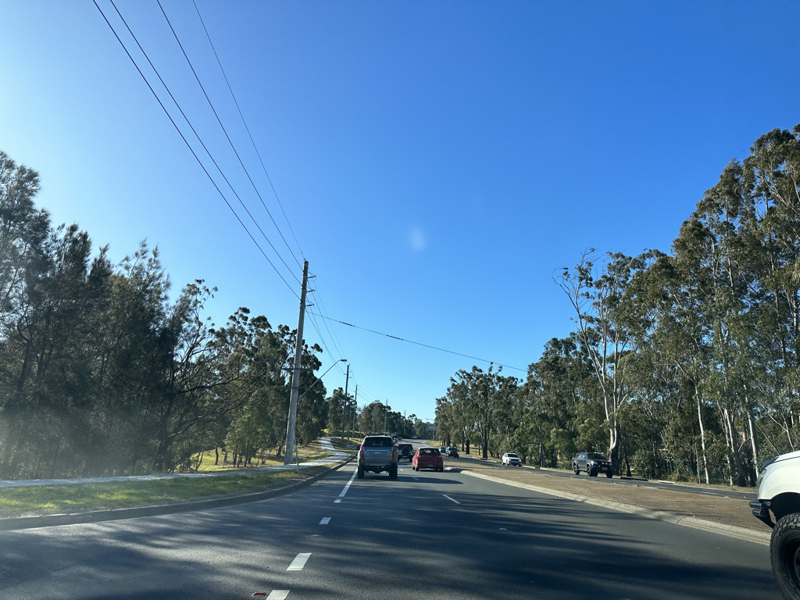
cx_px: 400
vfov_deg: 56.8
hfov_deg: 71.6
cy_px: 300
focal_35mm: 24
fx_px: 555
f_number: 1.78
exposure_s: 1/3717
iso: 80
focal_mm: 6.86
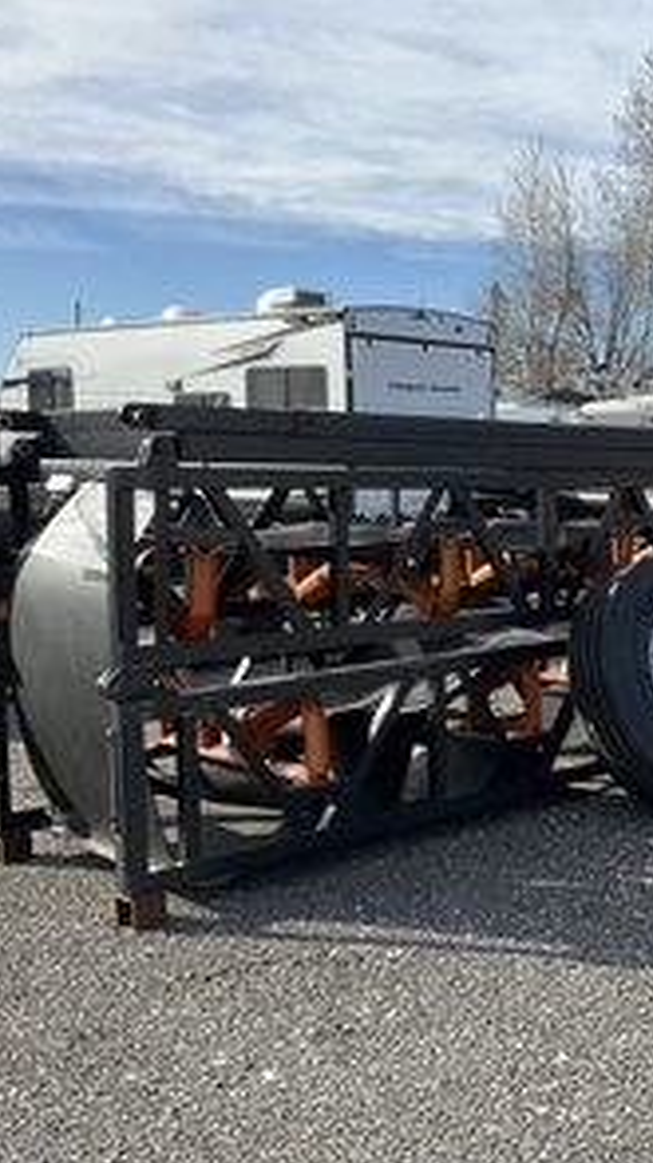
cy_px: 585
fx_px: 1326
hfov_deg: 26.4
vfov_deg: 47.4
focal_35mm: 43
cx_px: 637
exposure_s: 1/1221
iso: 25
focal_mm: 3
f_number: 1.8
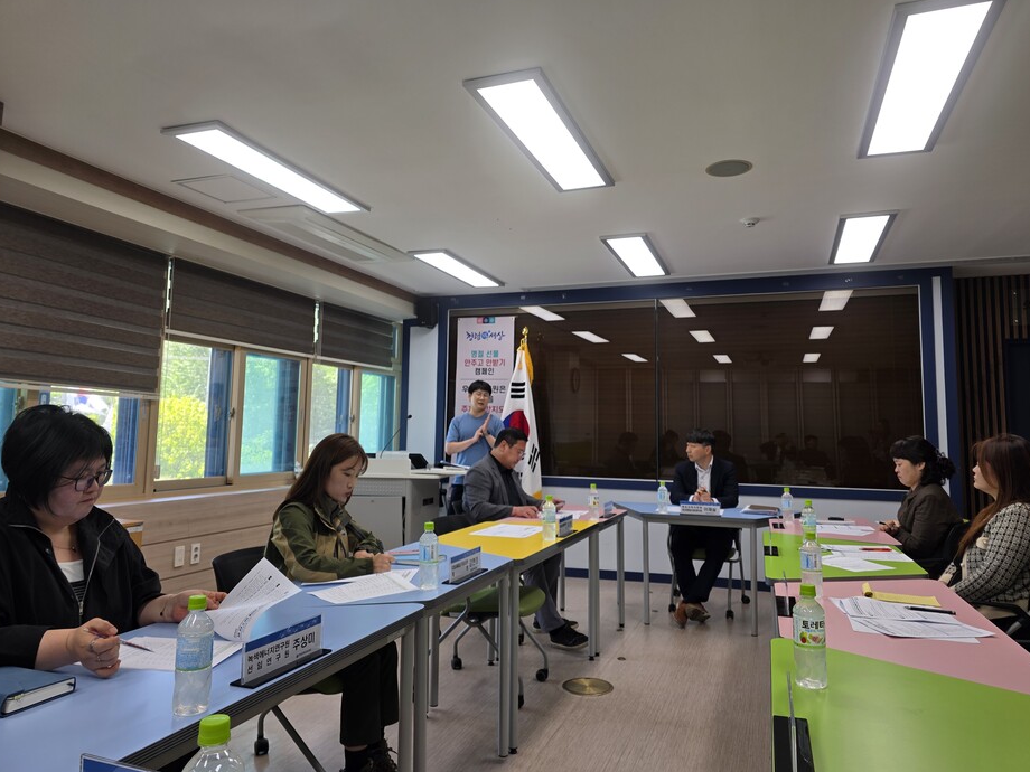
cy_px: 370
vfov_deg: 56.8
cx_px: 527
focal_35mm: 24
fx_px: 714
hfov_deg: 71.6
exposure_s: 1/120
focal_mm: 6.3
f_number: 1.7
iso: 32
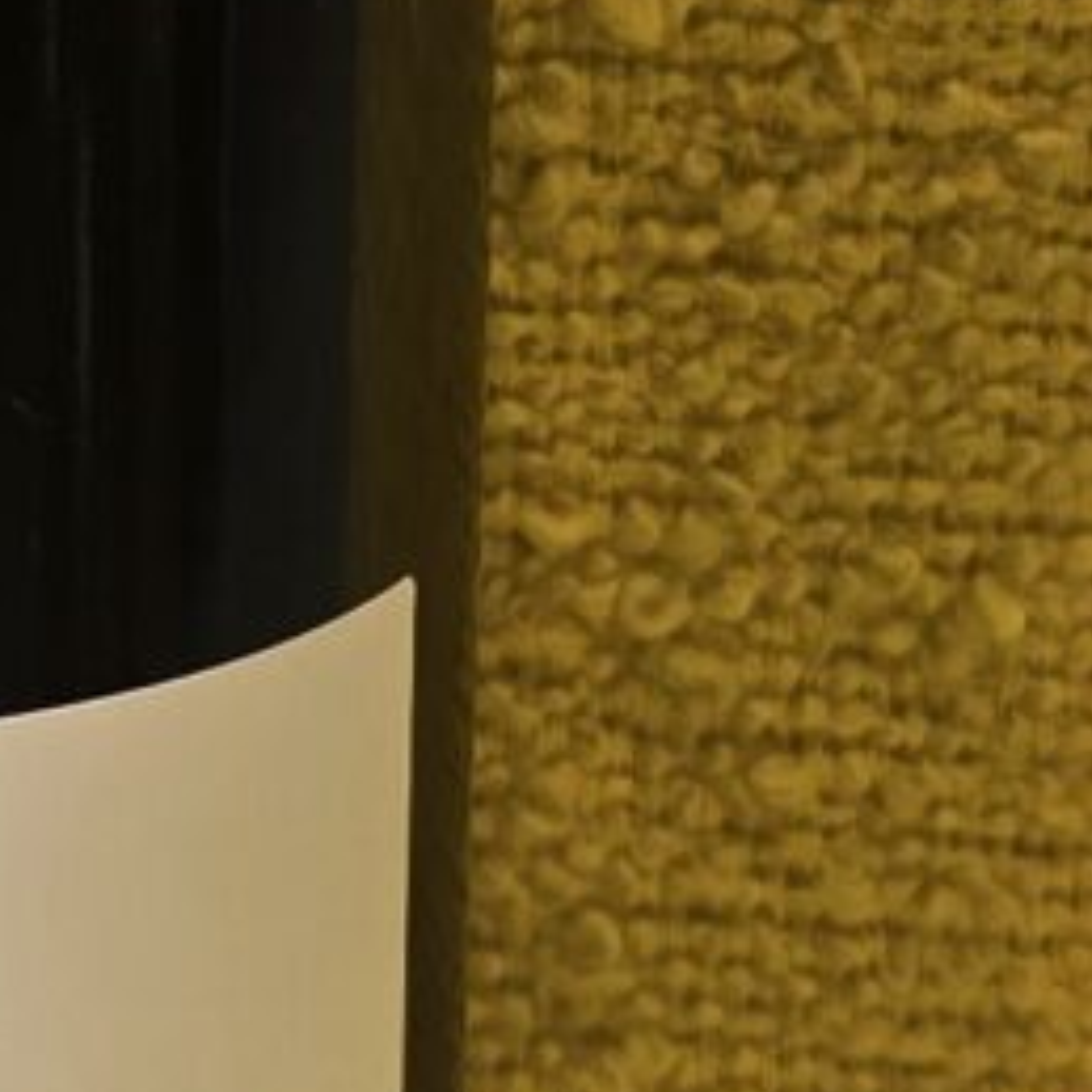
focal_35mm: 201
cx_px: -358
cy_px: 481
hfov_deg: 8.6
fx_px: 7174
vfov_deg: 8.7
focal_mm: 6.3
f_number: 1.7
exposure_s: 1/100
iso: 64
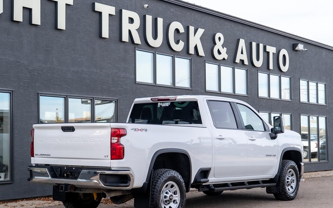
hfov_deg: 32.0
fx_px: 581
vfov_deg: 20.3
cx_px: 158
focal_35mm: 64
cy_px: 112
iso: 100
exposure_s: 1/200
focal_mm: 45
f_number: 4
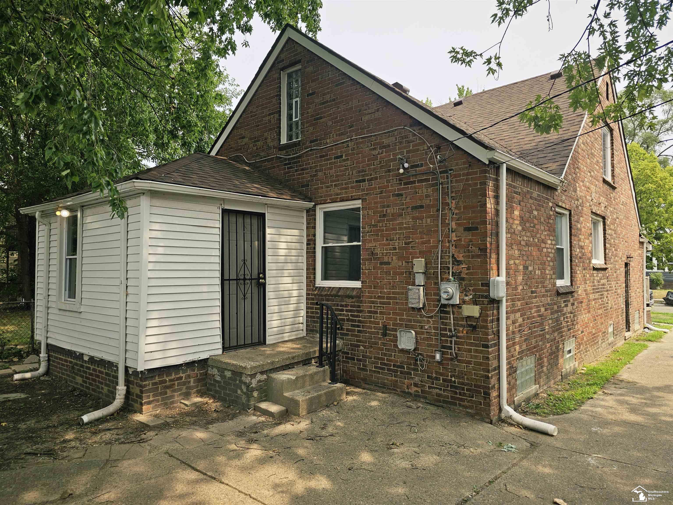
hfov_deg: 73.9
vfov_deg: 58.9
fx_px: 447
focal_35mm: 23
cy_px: 252
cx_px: 336
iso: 10
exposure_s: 1/302
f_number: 1.7
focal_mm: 6.3
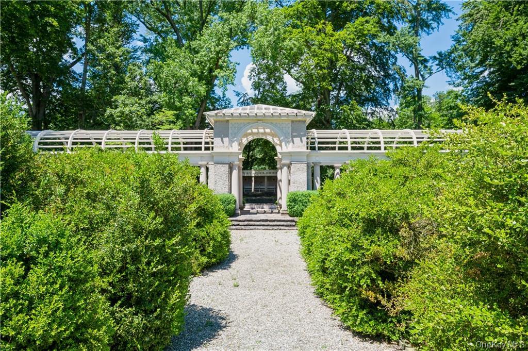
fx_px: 352
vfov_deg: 53.1
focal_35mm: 24
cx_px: 264
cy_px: 176
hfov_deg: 73.8
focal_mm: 24
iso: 200
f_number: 11
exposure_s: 1/100
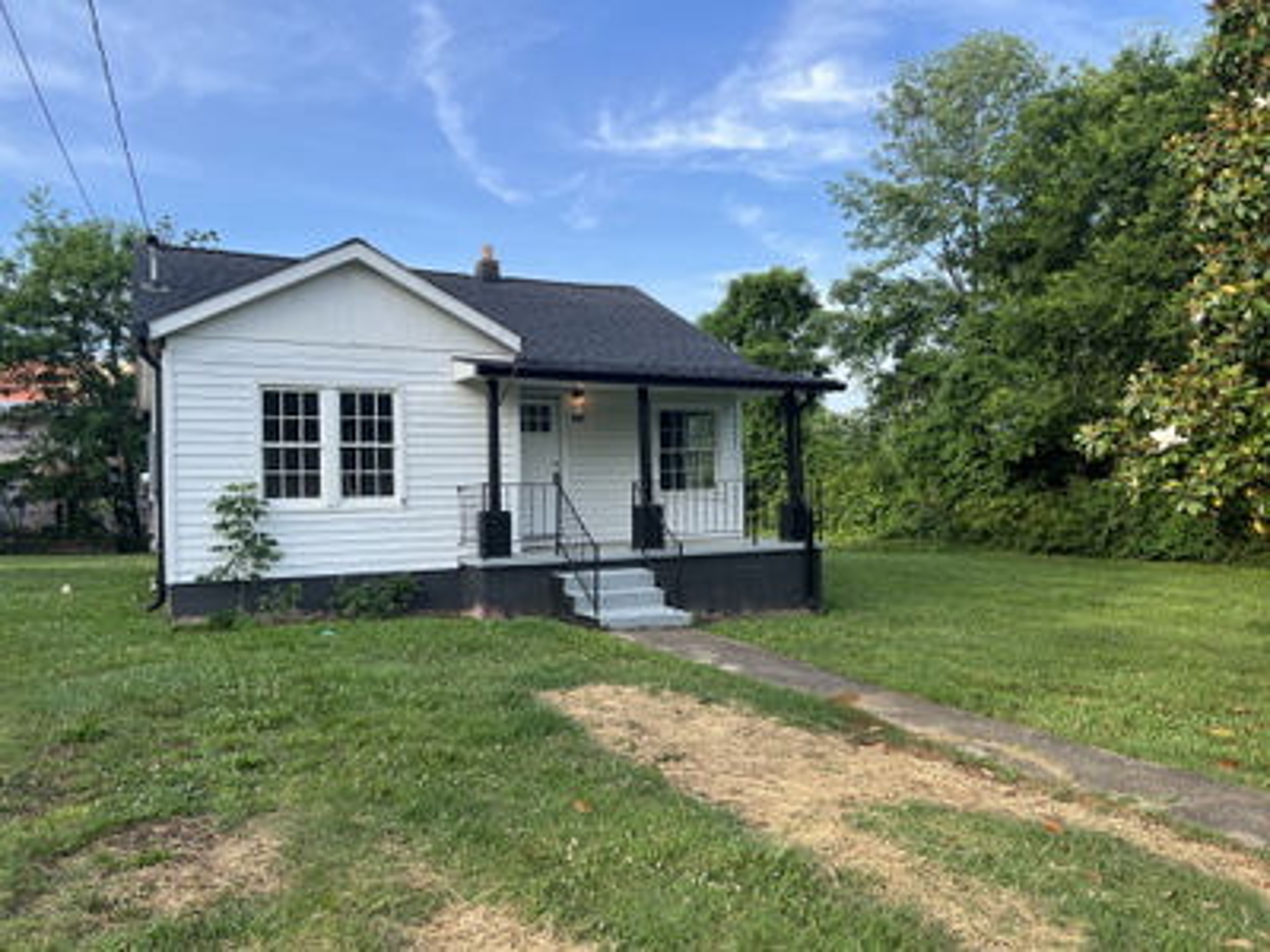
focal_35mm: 26
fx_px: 954
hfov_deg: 67.3
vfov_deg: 53.1
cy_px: 476
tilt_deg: +1.1
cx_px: 635
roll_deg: +1.4
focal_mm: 5.7
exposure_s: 1/1224
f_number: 1.5
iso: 50
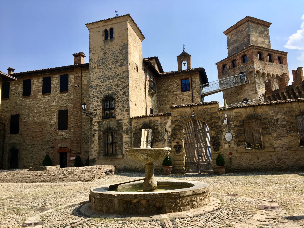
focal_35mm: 29
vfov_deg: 48.2
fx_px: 255
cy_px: 114
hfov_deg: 61.7
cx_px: 152
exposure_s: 1/1399
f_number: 2.2
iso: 25
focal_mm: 4.15
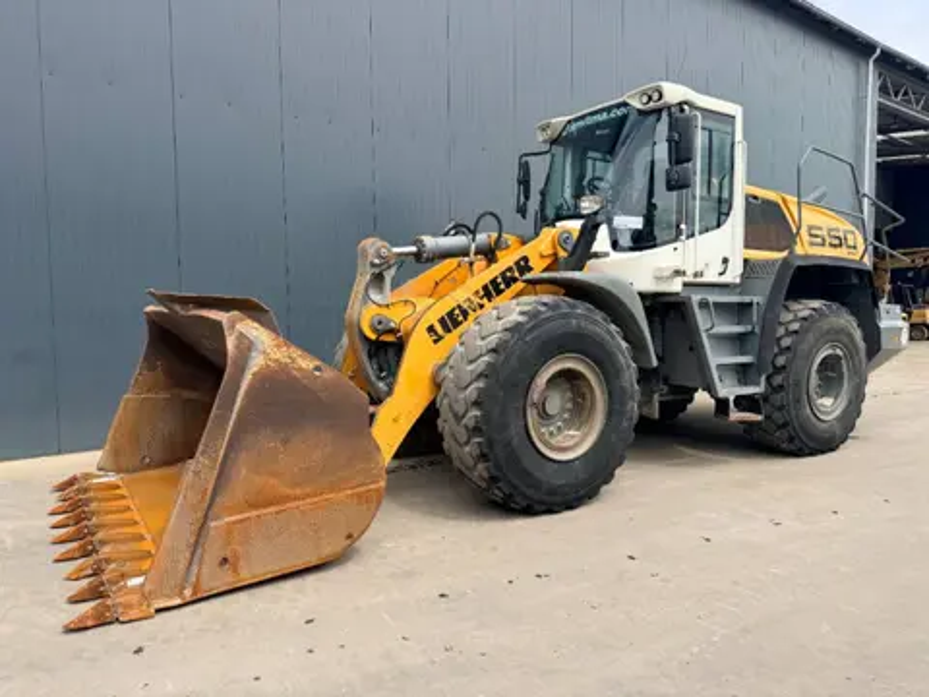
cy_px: 348
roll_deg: +0.1
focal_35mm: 24
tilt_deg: -4.5
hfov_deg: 71.6
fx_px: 644
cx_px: 464
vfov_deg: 56.8
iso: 80
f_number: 1.78
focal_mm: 6.76
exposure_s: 1/3021
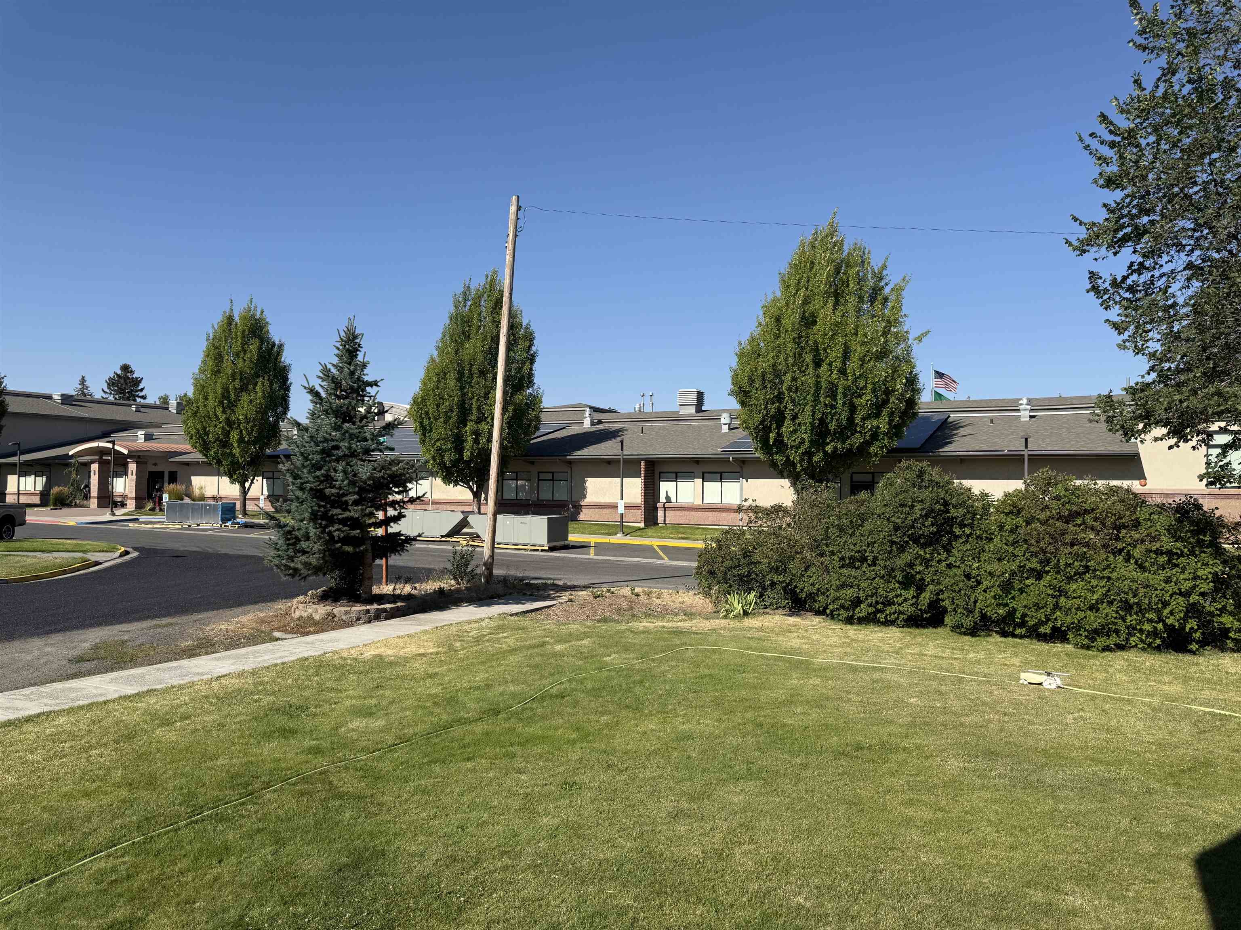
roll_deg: -0.8
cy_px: 465
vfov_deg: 56.8
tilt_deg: +4.1
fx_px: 860
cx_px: 620
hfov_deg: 71.6
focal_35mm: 24
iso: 80
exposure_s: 1/4673
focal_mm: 6.76
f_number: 1.78
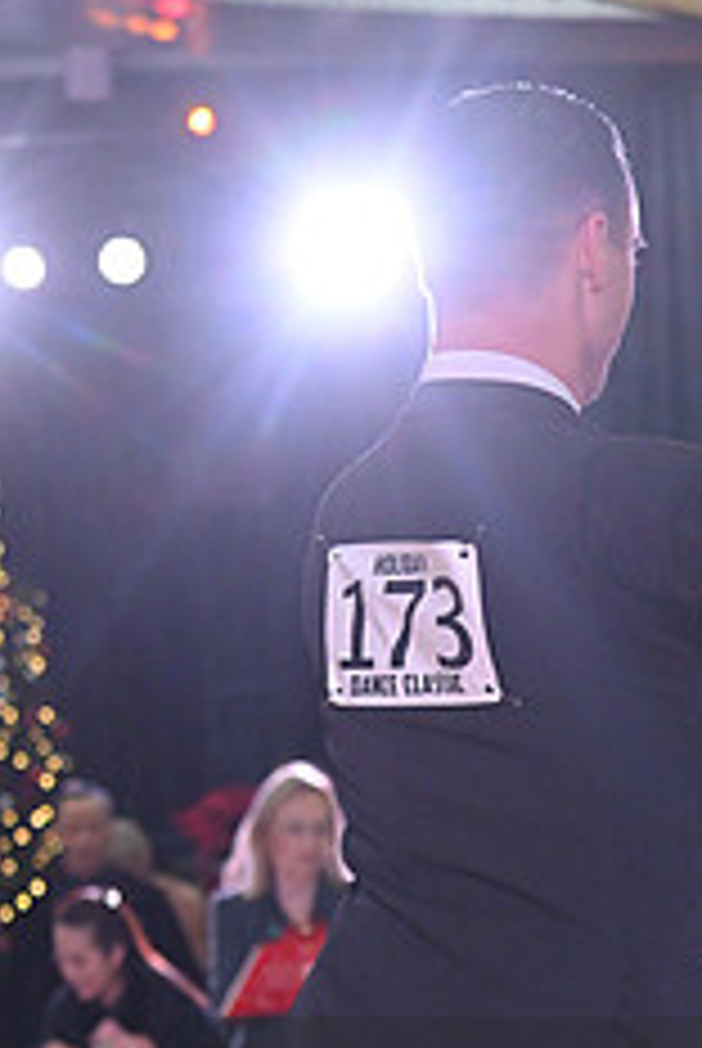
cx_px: 835
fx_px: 5949
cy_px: 1169
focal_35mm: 204
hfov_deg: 6.7
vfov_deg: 10.0
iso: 2500
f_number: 5
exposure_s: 1/400
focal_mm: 82
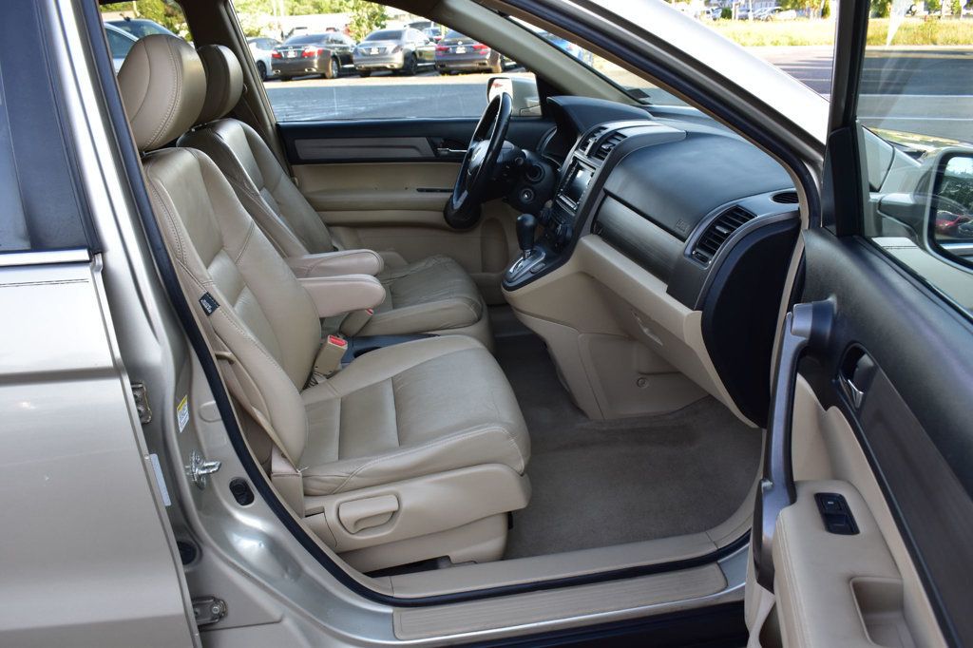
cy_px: 324
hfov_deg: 61.9
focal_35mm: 30
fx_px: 811
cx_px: 486
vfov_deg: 43.6
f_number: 8
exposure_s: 1/80
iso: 400
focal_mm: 20
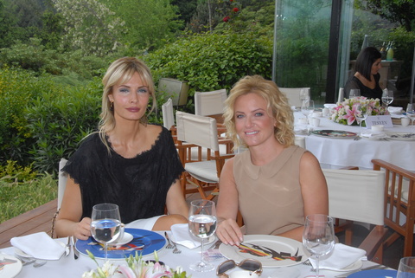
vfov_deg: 25.1
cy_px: 139
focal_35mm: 54
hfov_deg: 36.8
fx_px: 623
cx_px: 208
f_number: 9
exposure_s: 1/250
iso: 400
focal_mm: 36
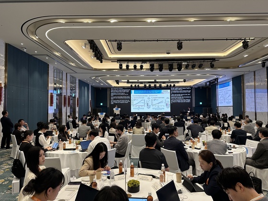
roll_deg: +0.0
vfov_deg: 56.8
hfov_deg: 71.6
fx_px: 186
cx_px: 134
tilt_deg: +1.9
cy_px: 100
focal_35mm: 24
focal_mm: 6.86
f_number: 1.78
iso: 200
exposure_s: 1/72
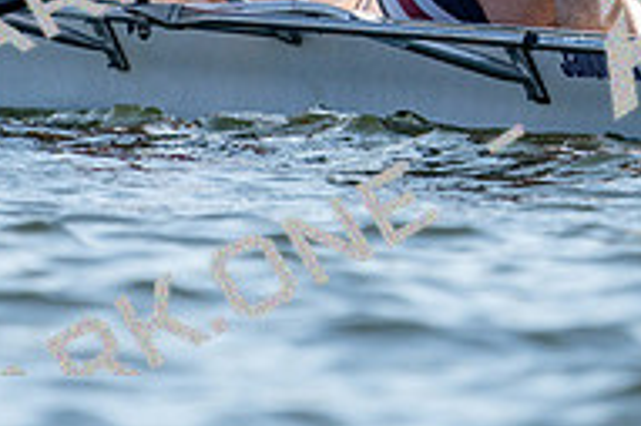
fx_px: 30207
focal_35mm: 1698
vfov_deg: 0.8
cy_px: -200
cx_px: 309
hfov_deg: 1.2
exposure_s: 1/1600
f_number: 6.3
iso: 400
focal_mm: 559
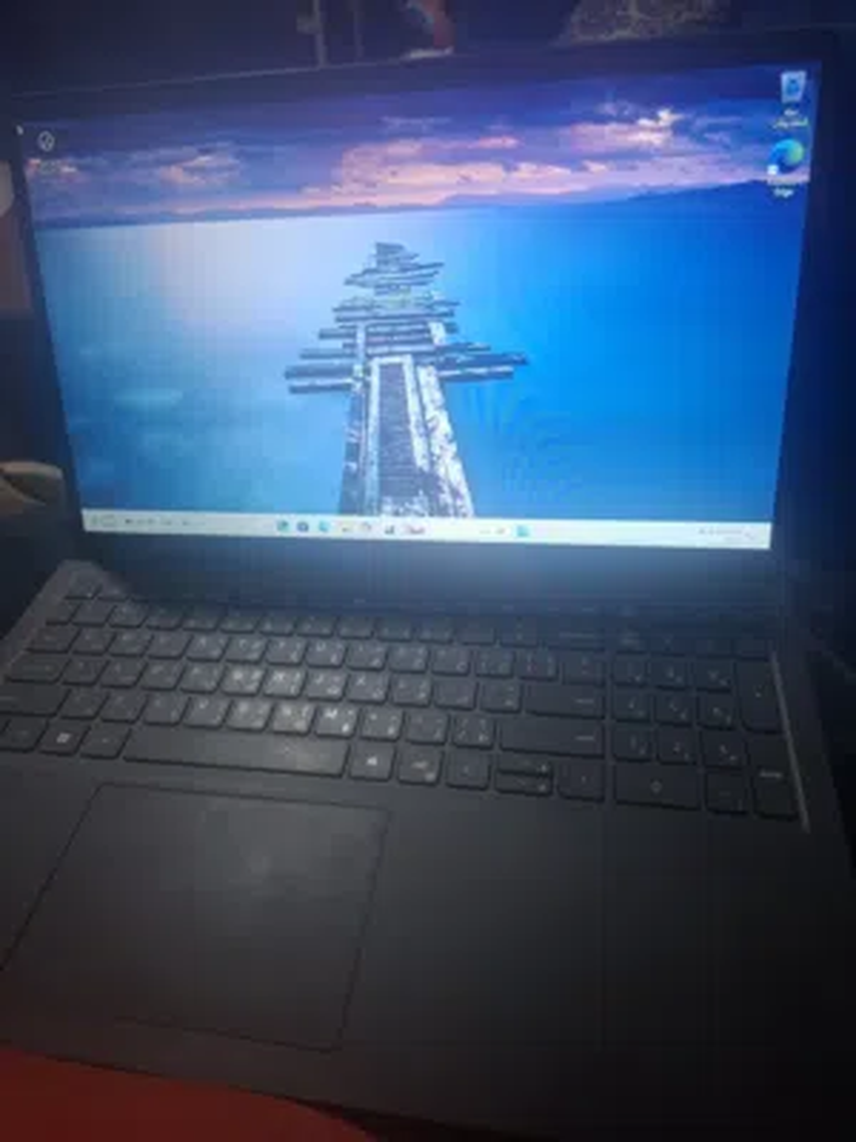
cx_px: 428
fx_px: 758
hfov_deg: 58.9
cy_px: 571
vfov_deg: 73.9
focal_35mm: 23
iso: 200
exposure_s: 1/60
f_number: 1.8
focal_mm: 5.54
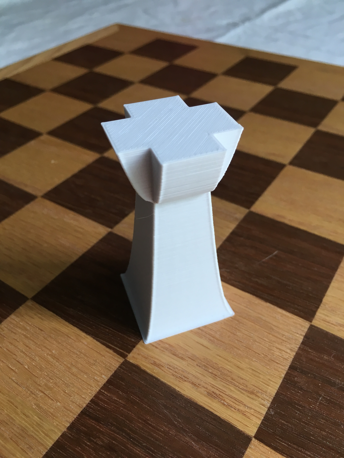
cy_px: 229
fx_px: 384
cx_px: 172
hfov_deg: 48.2
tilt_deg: -40.1
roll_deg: -0.7
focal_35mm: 29
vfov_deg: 61.7
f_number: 2.2
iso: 25
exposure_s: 1/30
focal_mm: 4.15
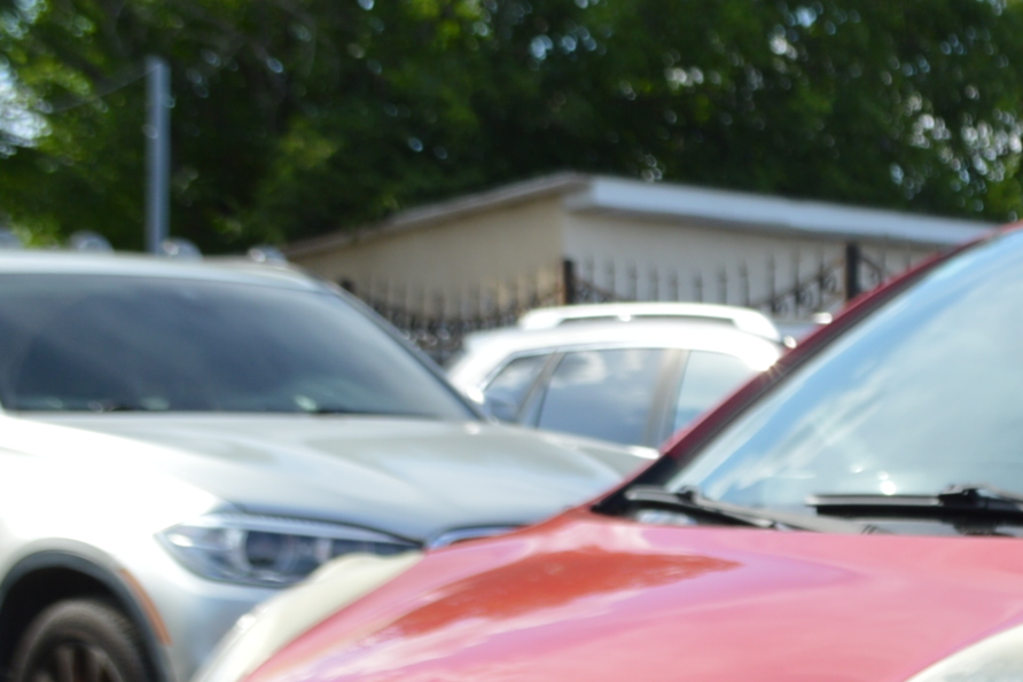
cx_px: 1216
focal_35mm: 91
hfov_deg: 20.9
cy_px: 673
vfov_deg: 14.8
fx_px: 2586
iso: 100
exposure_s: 1/160
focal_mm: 18
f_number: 6.3
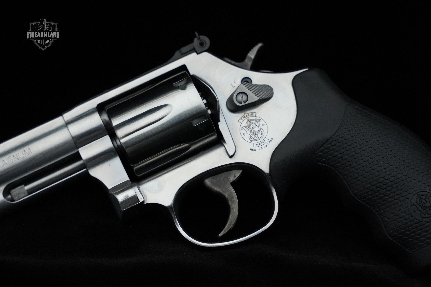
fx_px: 733
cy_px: 144
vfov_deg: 22.2
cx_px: 216
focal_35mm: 61
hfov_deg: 32.8
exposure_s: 1/320
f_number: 6.3
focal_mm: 61.2
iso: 8000
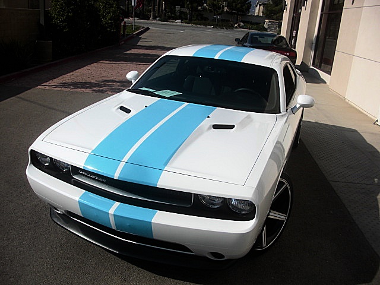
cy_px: 142
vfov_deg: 39.7
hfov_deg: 51.4
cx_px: 190
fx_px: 395
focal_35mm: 36
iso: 50
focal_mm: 6.3
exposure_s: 1/200
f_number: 7.9
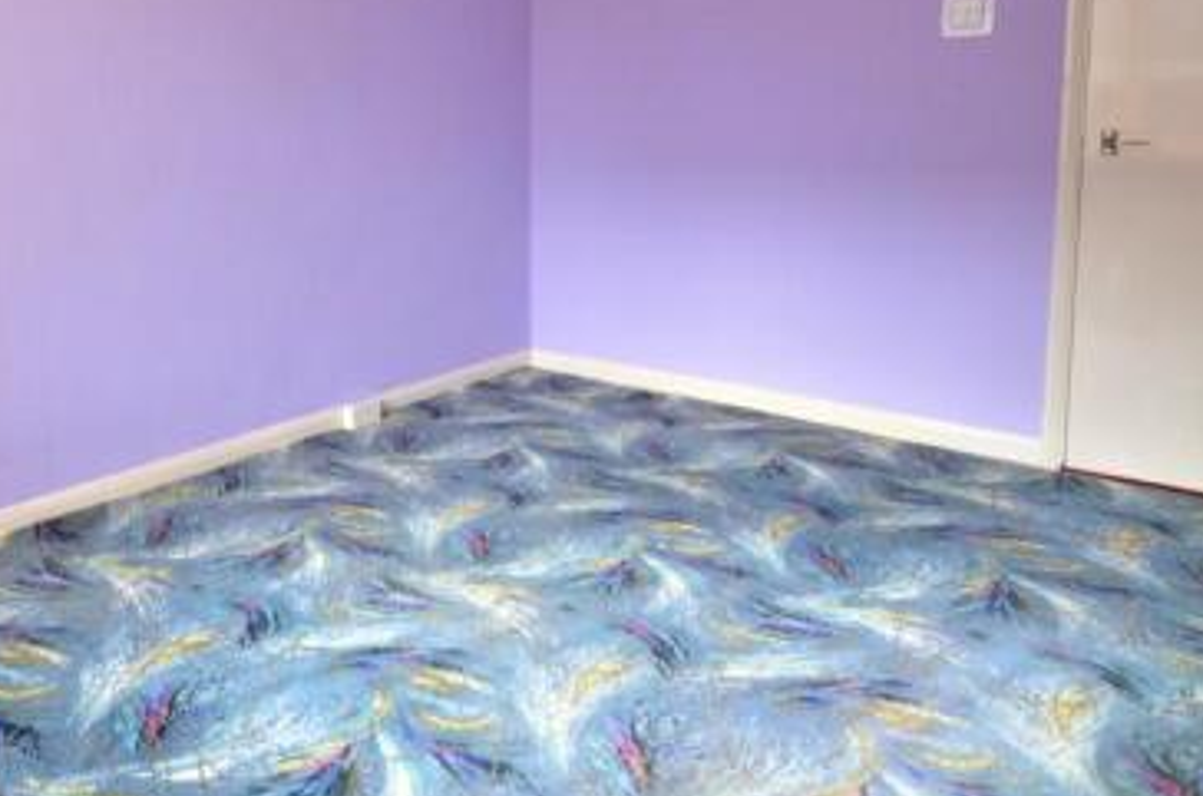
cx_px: 410
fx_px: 900
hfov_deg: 65.9
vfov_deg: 45.4
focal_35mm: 27
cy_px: 165
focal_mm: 10
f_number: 4
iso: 560
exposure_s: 1/60
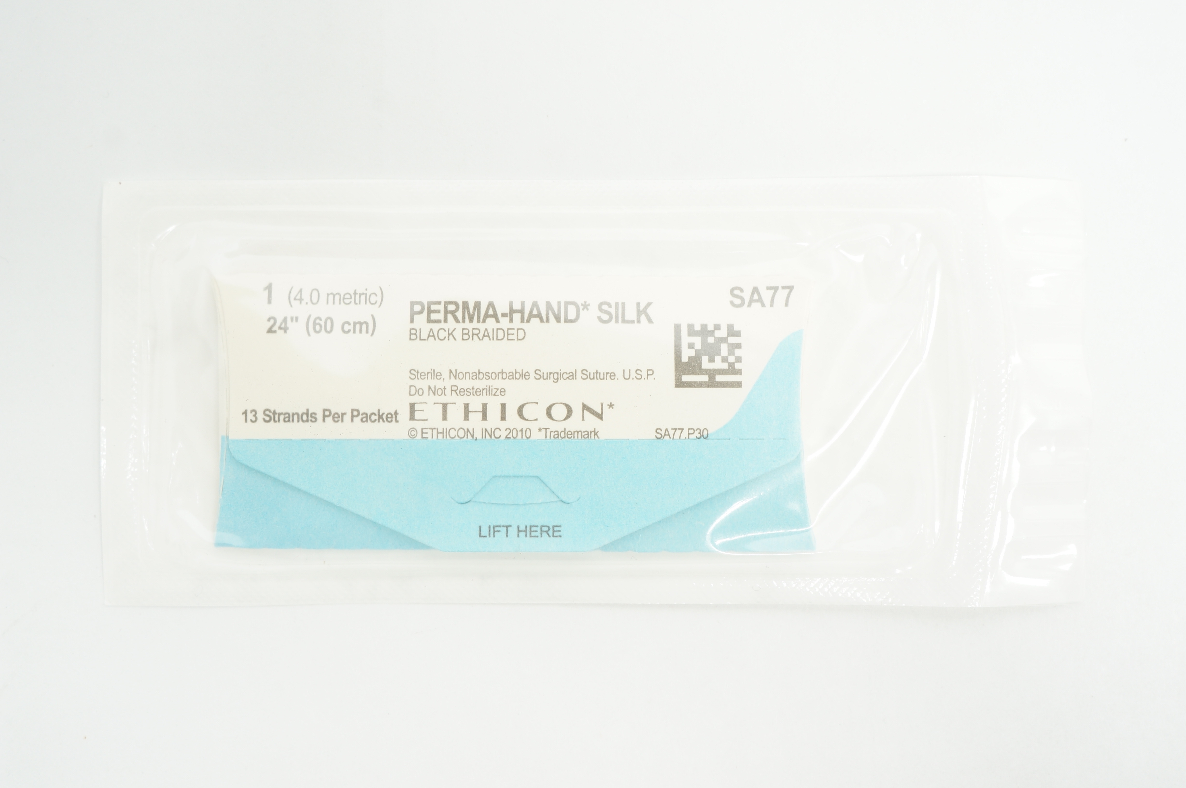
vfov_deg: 32.9
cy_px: 394
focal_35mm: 40
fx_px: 1333
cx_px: 593
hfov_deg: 48.0
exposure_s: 1/15
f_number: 8
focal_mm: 27
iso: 400
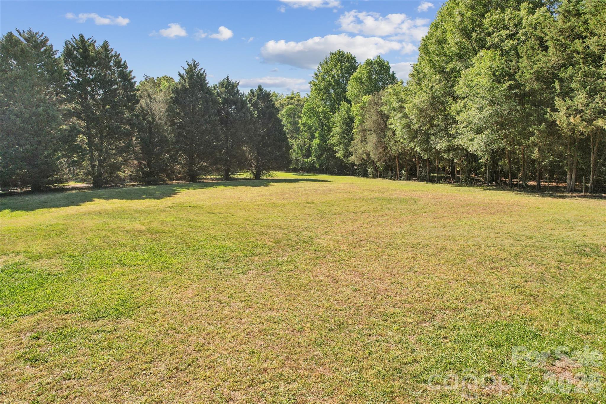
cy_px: 202
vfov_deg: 57.2
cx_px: 303
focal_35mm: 22
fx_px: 370
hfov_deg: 78.6
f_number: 2.8
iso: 100
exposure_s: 1/200
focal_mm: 8.4
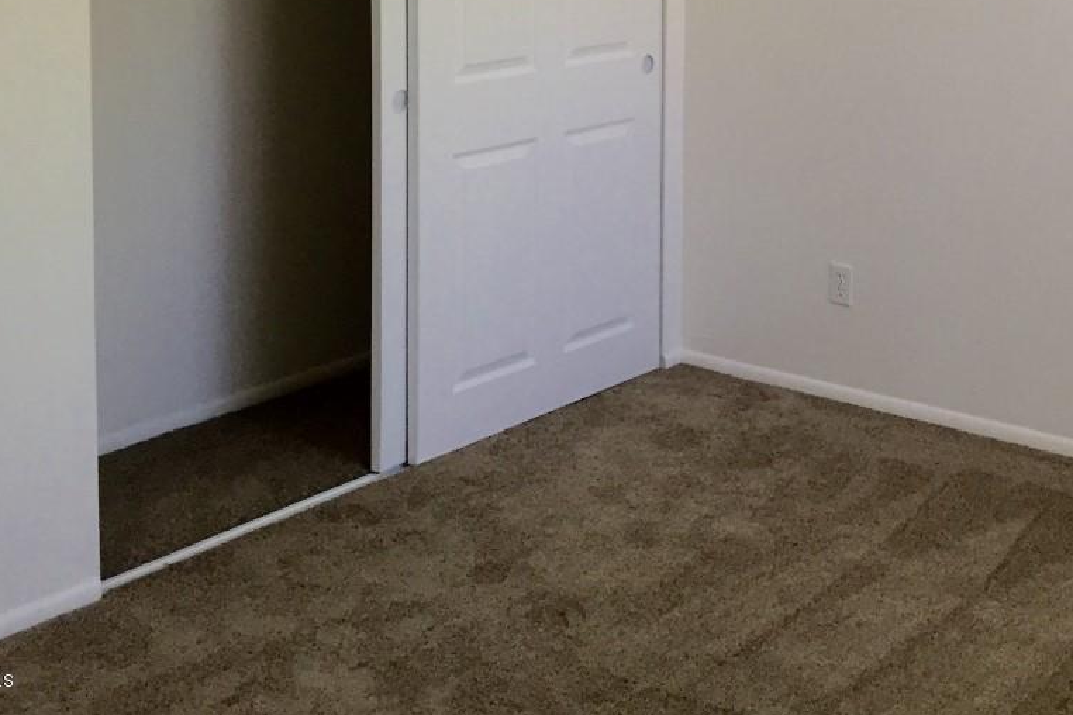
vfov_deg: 22.7
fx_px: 1699
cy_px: -27
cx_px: 894
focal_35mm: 57
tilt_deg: -5.6
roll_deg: -2.8
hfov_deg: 33.8
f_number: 2.2
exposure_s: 1/30
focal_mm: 4.15
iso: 40
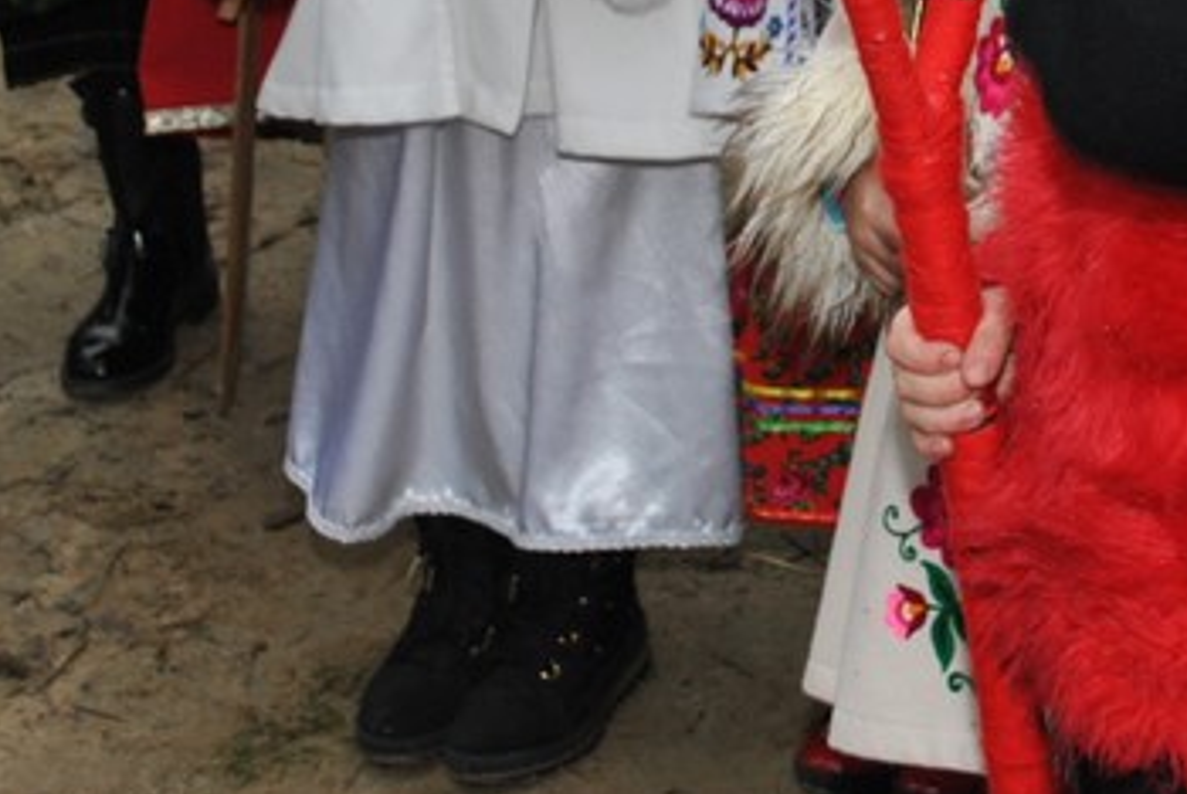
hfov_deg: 16.3
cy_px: -516
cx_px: 1151
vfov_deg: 10.6
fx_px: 4059
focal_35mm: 123
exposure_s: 1/60
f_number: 4
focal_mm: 24
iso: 200
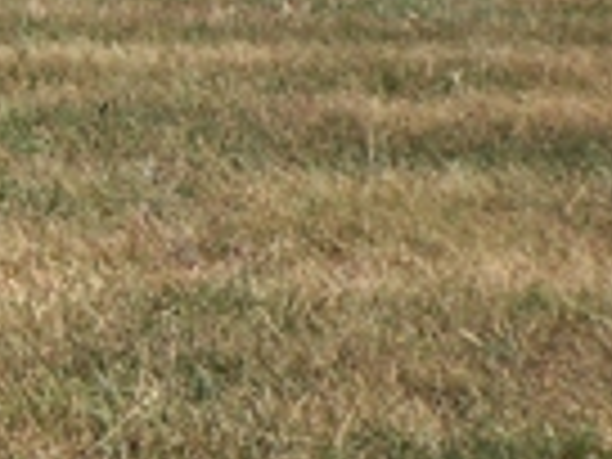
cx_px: -666
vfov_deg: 9.3
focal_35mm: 158
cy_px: -50
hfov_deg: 11.2
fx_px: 2793
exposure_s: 1/160
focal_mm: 5.7
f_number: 8.8
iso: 80
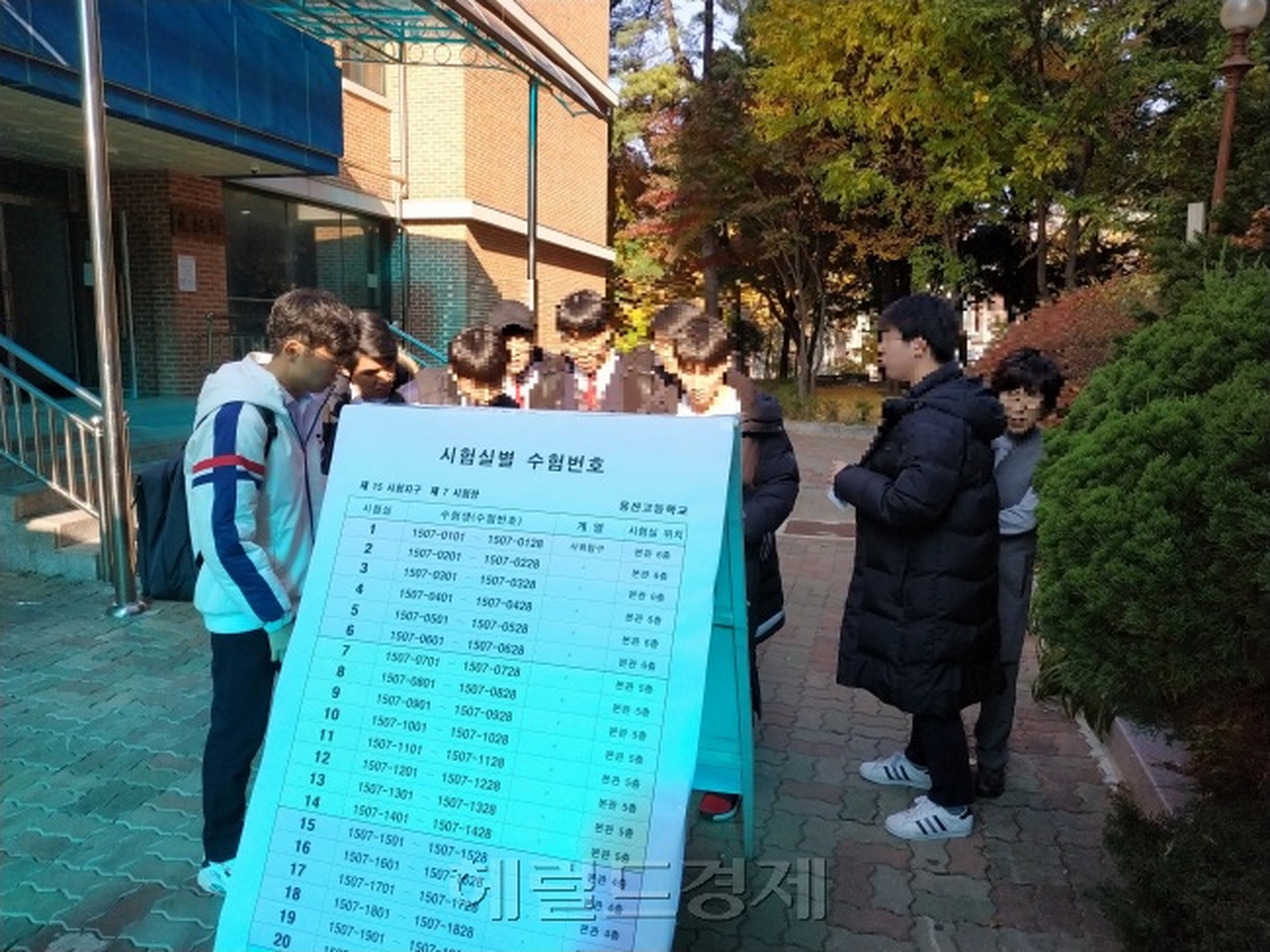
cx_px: 635
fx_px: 880
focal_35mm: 24
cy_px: 476
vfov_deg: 56.8
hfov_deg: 71.6
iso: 250
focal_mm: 3.94
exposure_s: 1/727
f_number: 1.9
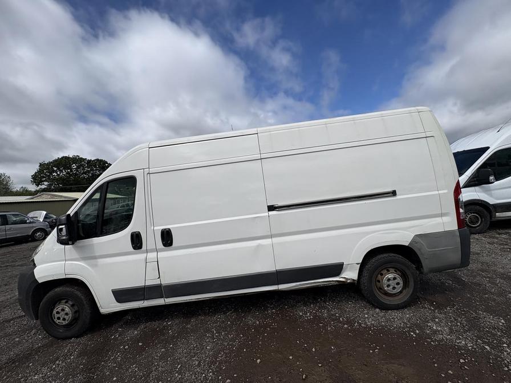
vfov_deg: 85.7
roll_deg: -2.2
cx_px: 256
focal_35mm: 14
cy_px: 192
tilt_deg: +5.5
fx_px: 207
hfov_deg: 102.1
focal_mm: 2.22
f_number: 2.2
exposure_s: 1/5263
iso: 50
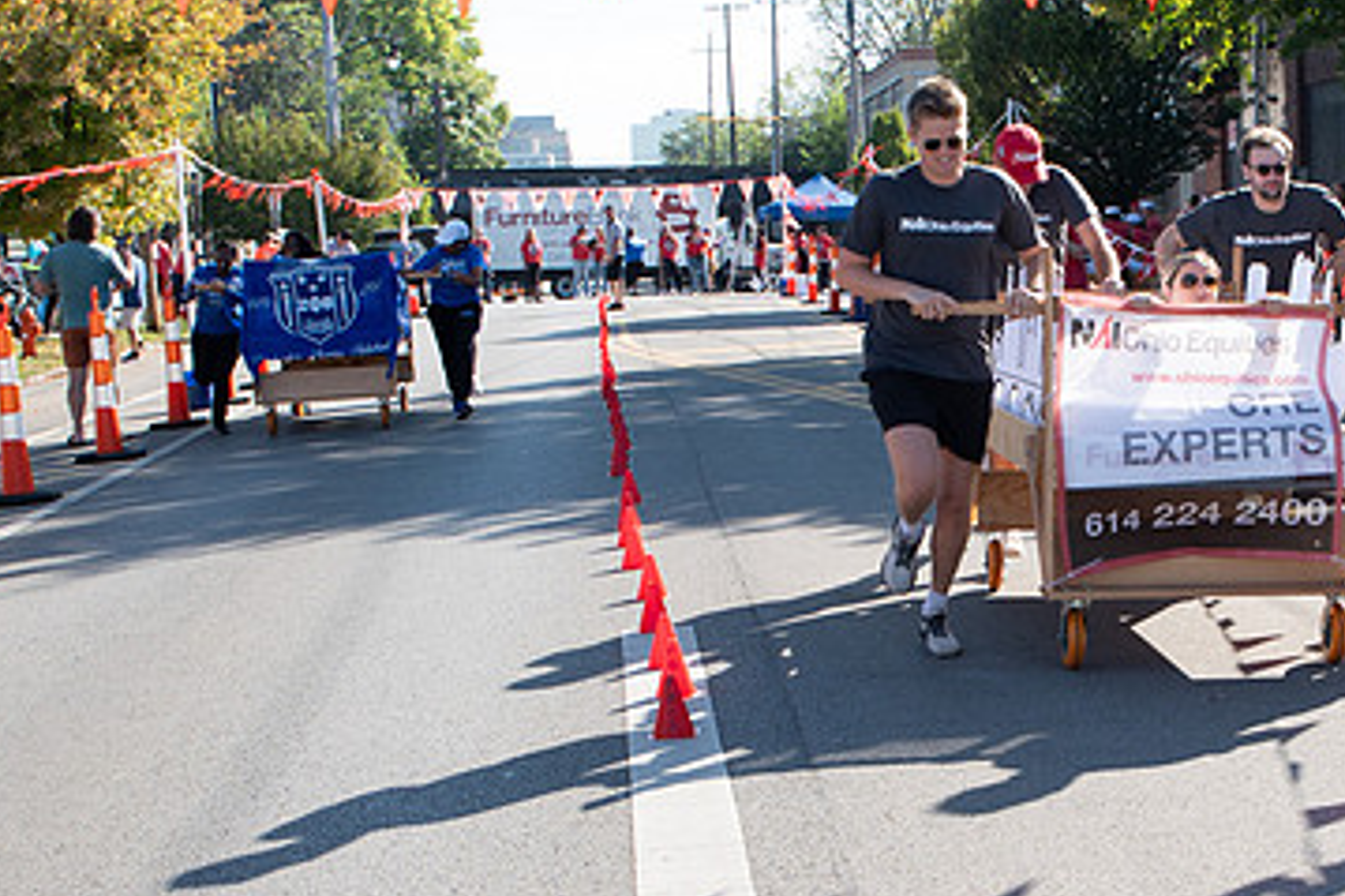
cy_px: 518
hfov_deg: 28.7
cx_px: 1063
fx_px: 2577
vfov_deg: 19.7
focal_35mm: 69
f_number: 6.3
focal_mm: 24
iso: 160
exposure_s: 1/320
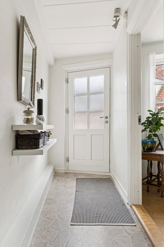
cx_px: 82
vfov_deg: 73.7
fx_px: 164
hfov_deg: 53.1
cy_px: 124
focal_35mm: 24
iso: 200
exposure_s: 1/30
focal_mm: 16
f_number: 8
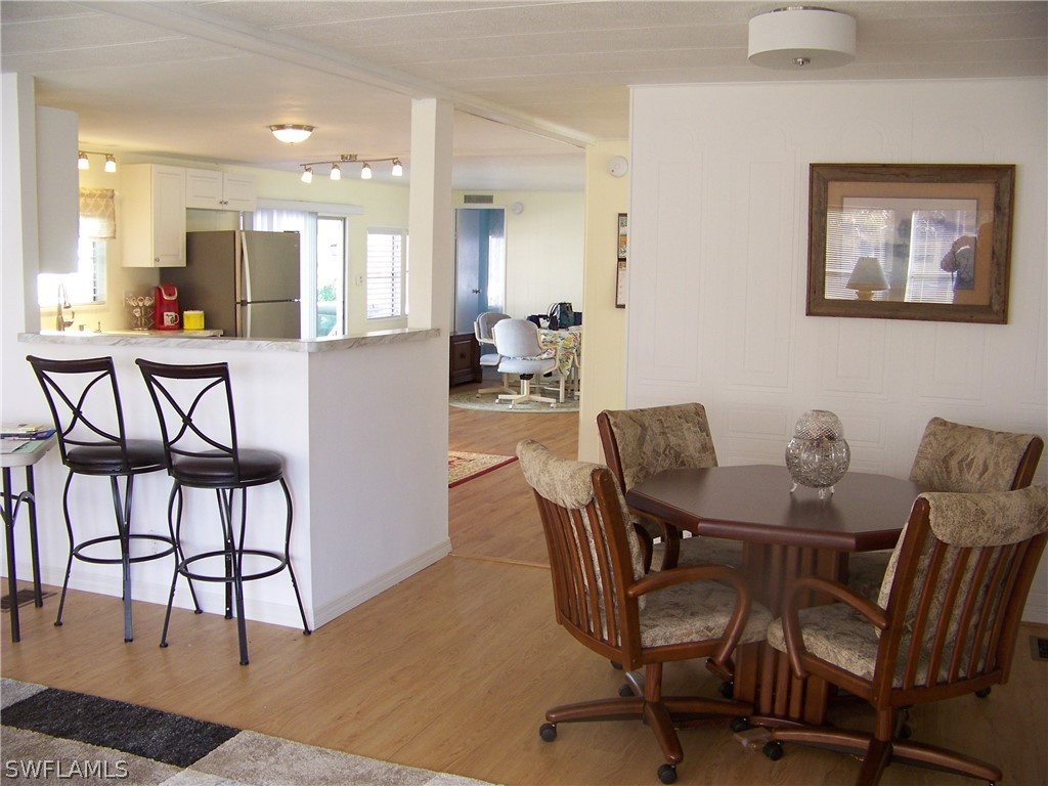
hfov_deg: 51.4
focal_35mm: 36
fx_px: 1090
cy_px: 393
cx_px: 524
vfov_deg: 39.7
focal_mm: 5.85
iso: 100
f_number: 2.8
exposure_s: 1/30
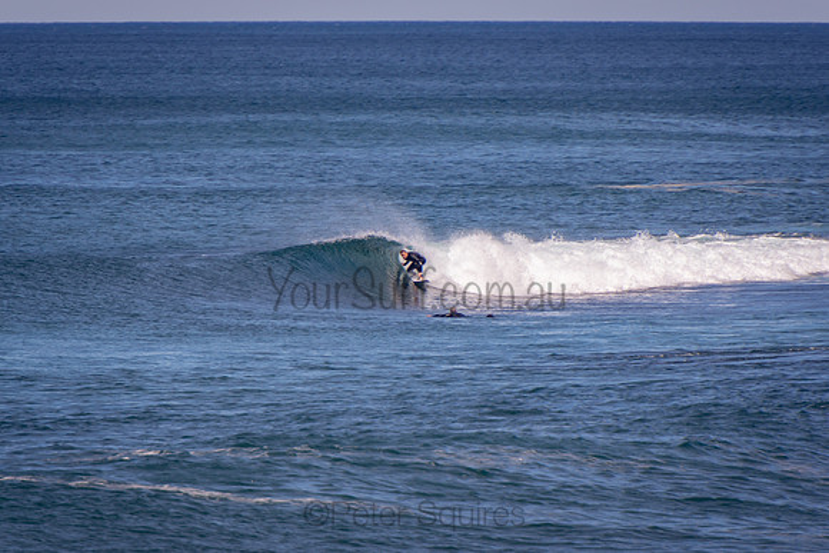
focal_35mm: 632
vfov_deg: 2.2
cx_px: 414
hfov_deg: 3.3
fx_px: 14548
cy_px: 276
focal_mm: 400
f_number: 5.6
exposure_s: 1/1250
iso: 220
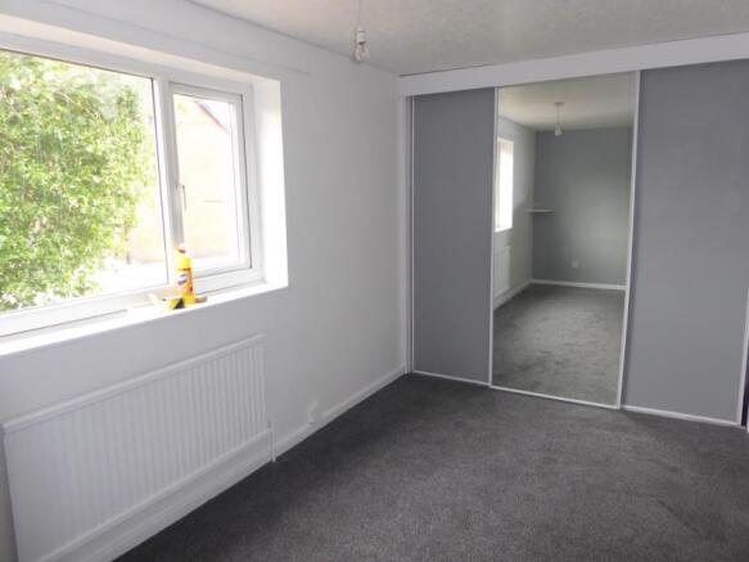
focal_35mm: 24
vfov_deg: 56.8
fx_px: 519
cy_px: 281
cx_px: 374
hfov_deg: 71.6
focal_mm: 4.3
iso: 200
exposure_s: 1/60
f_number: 3.3
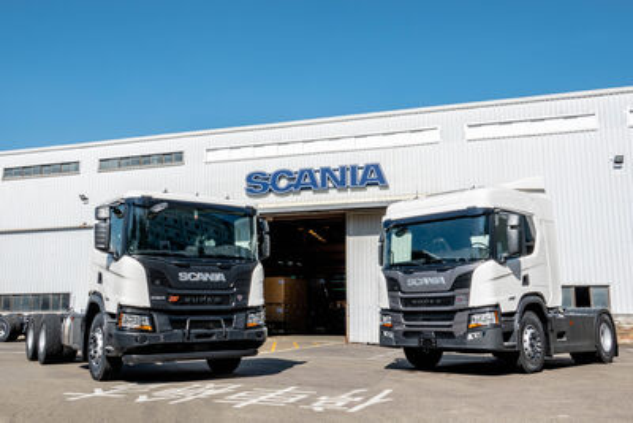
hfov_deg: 58.7
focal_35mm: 32
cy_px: 212
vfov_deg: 41.1
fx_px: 563
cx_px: 316
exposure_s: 1/200
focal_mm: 11.77
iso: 100
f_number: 9
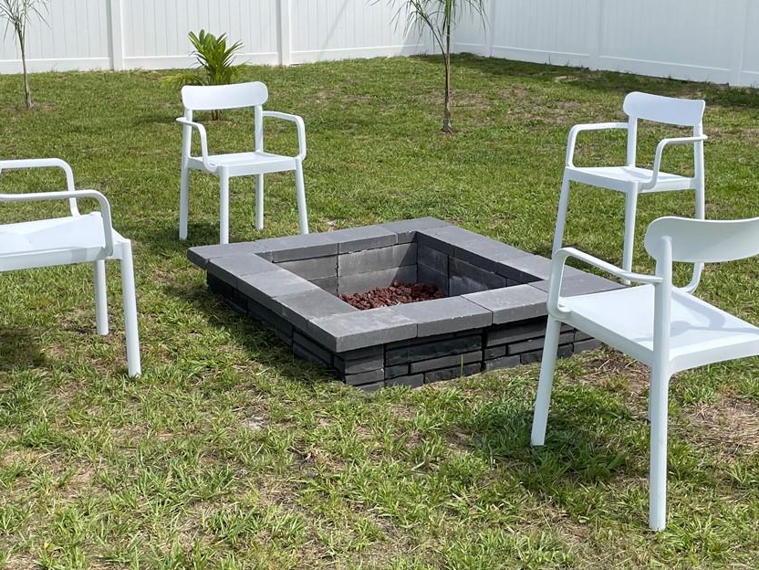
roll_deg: -0.1
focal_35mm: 50
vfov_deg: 29.0
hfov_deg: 38.2
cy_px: 213
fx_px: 1096
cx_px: 377
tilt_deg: -11.9
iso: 32
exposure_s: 1/3509
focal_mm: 4.2
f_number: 1.6
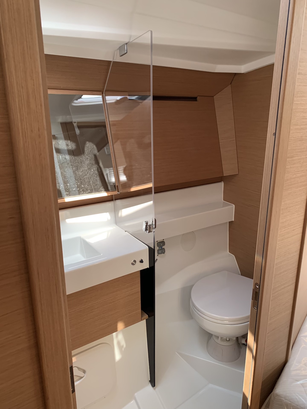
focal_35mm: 26
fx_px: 307
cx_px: 154
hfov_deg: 53.1
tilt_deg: -15.1
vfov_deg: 67.3
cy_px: 204
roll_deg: -0.6
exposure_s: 1/60
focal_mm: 4.25
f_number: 1.8
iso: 125
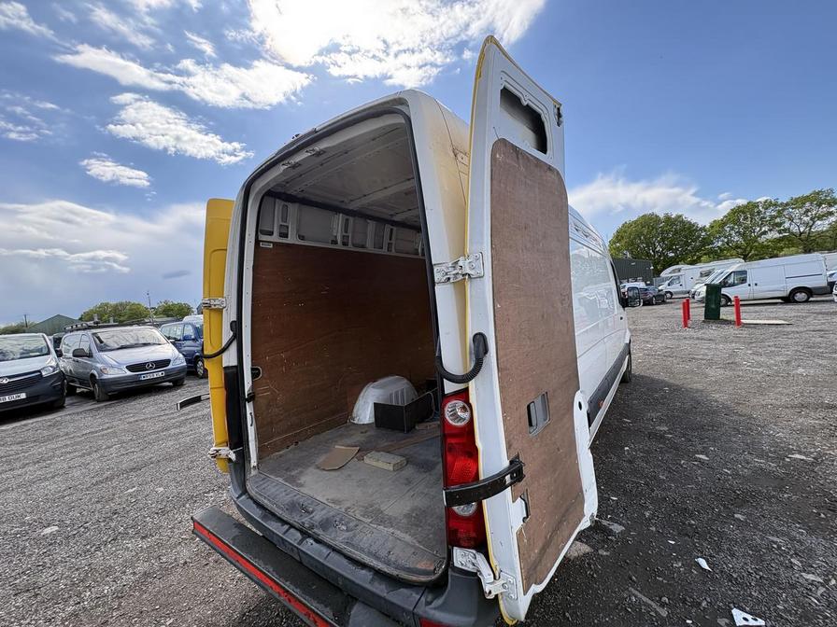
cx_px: 418
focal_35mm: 14
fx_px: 339
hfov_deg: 102.1
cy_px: 314
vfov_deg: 85.7
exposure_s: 1/625
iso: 64
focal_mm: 2.22
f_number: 2.2
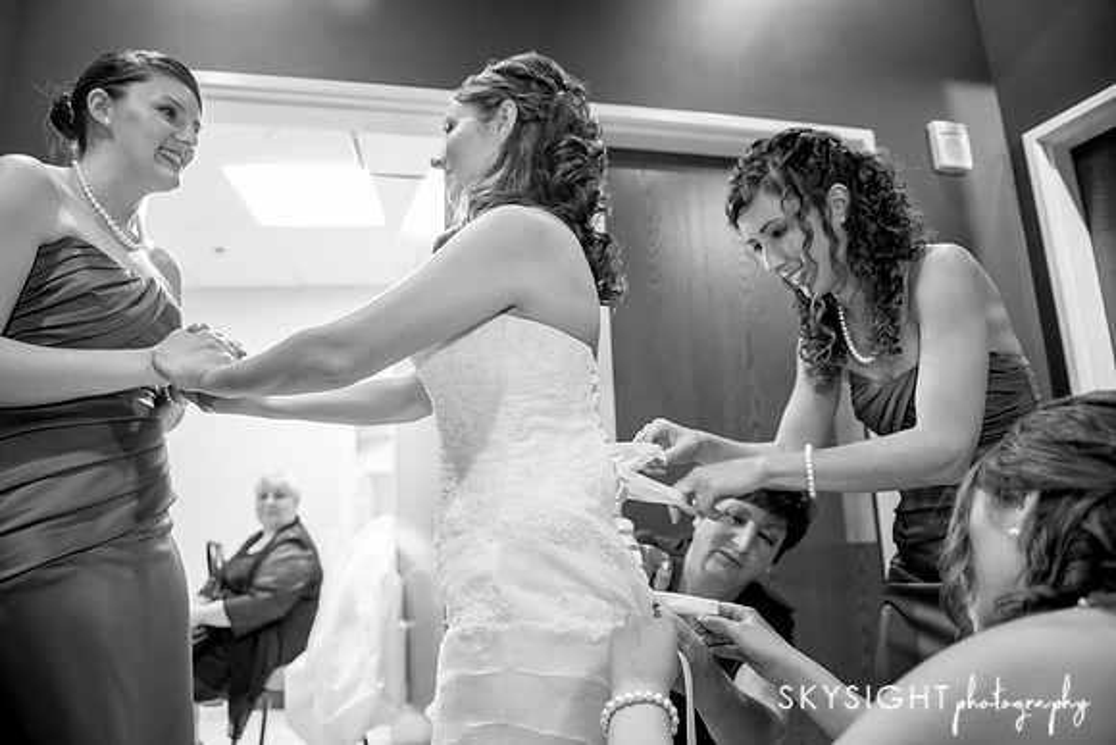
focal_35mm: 24
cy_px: 372
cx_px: 558
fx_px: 744
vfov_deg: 53.2
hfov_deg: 73.7
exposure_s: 1/60
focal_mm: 24
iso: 2000
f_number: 2.8
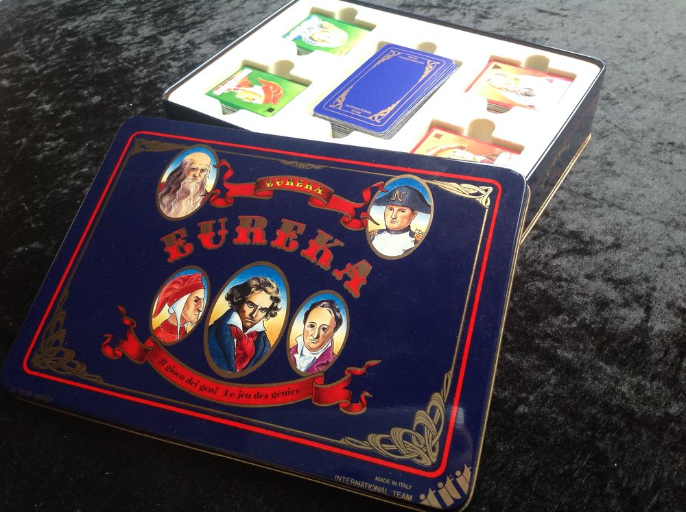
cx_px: 343
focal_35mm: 35
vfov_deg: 40.6
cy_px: 256
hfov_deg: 52.7
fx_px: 693
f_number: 2.4
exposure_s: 1/15
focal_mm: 4.28
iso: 200
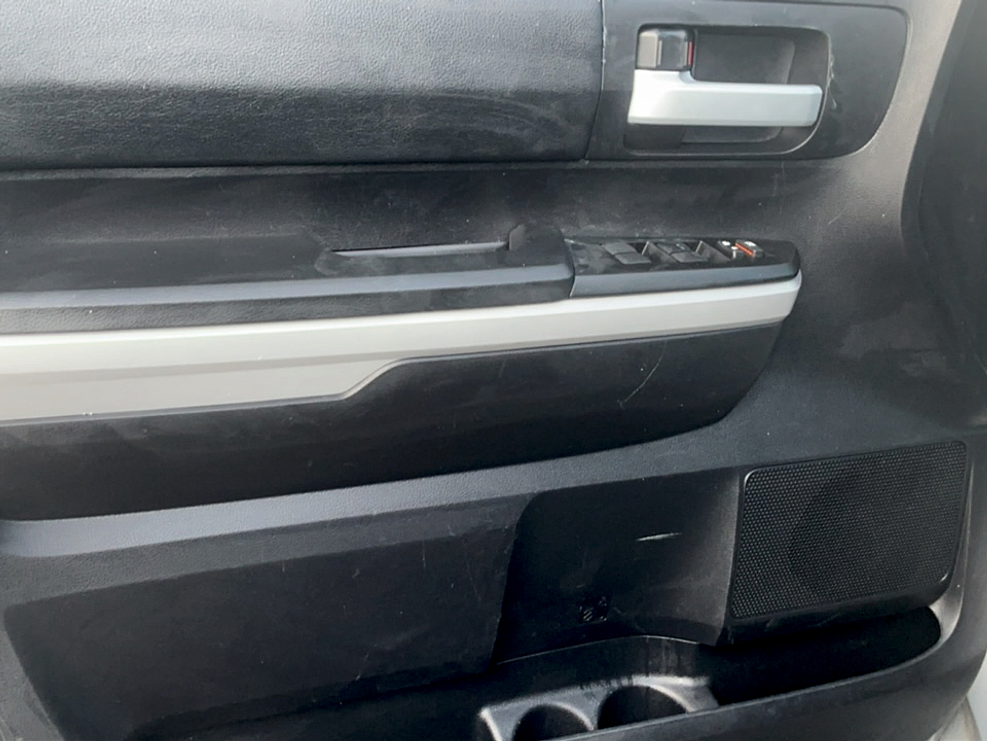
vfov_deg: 39.7
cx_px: 494
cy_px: 370
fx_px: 1026
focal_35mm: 36
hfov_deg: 51.4
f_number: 1.8
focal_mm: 3
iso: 40
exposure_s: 1/60
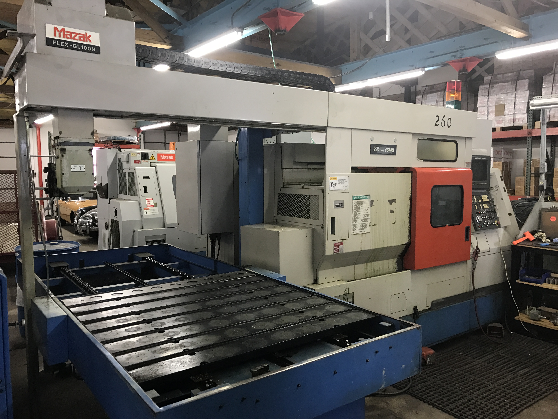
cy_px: 210
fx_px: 451
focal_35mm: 28
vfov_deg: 49.7
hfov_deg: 63.4
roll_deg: +0.8
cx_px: 279
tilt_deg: -4.5
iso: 40
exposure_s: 1/26
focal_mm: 3.99
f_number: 1.8
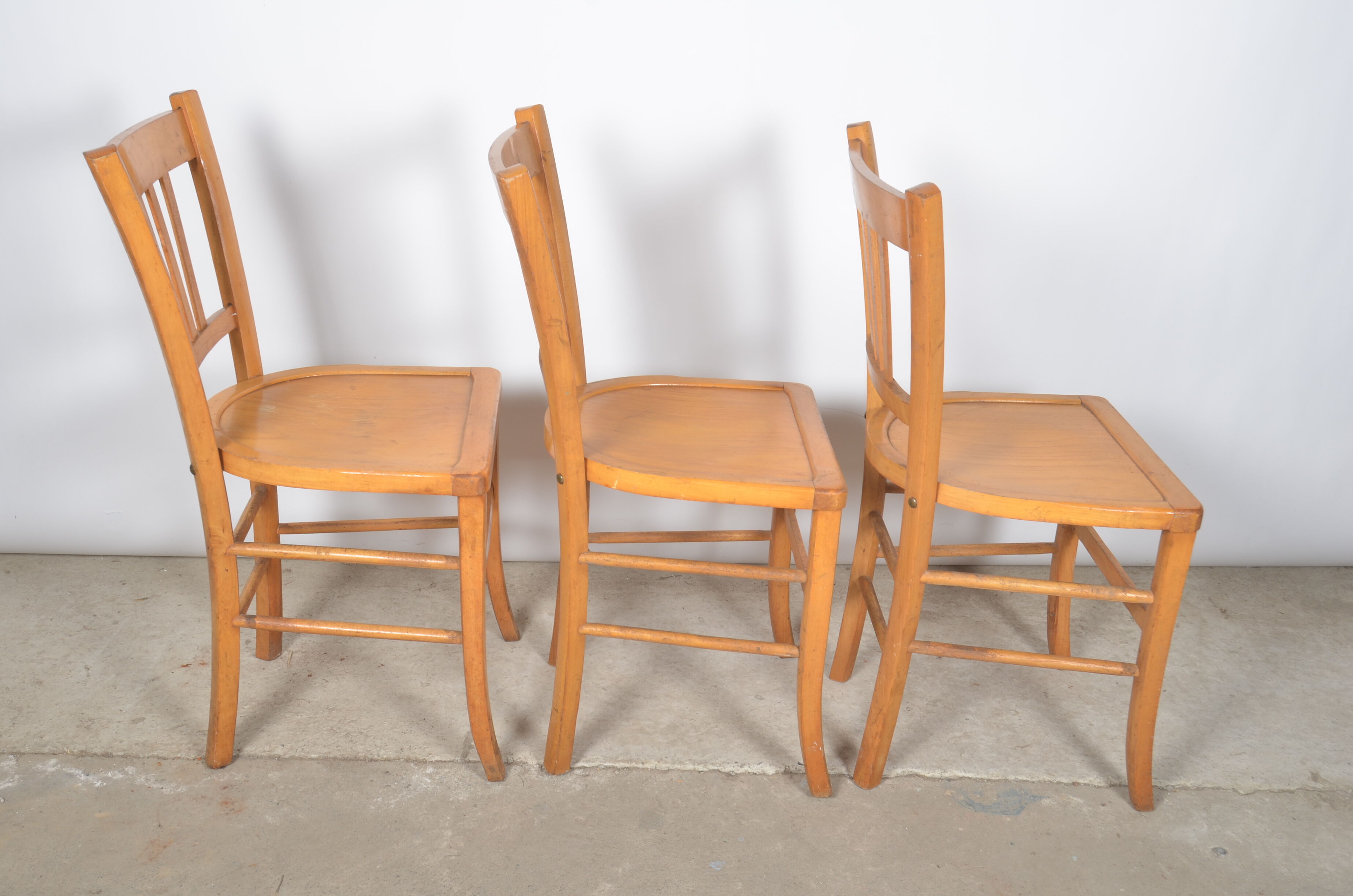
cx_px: 676
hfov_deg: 53.2
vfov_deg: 36.7
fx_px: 1350
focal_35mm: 36
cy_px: 448
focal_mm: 24
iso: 100
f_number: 11
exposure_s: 1/125
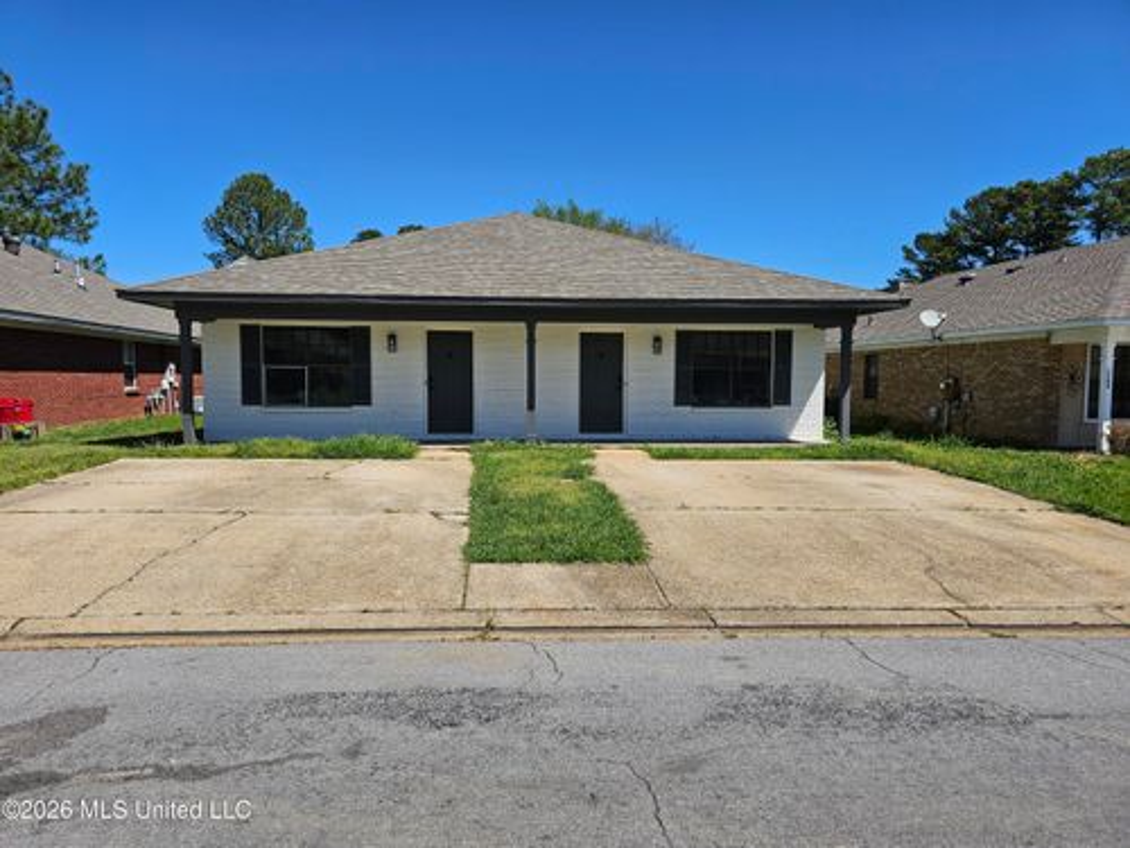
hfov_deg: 73.9
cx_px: 565
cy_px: 424
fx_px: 751
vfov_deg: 58.9
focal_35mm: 23
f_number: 1.7
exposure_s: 1/1058
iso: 10
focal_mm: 6.3
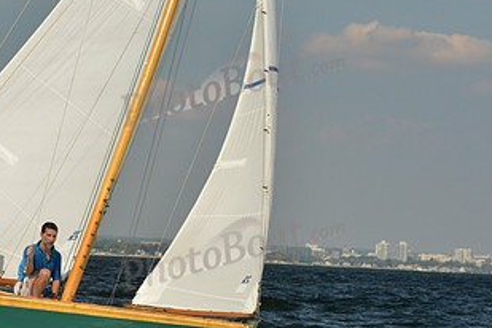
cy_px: 190
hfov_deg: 9.4
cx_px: 40
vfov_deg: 6.3
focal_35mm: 218
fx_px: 2979
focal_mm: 116
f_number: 10
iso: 1000
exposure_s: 1/1250
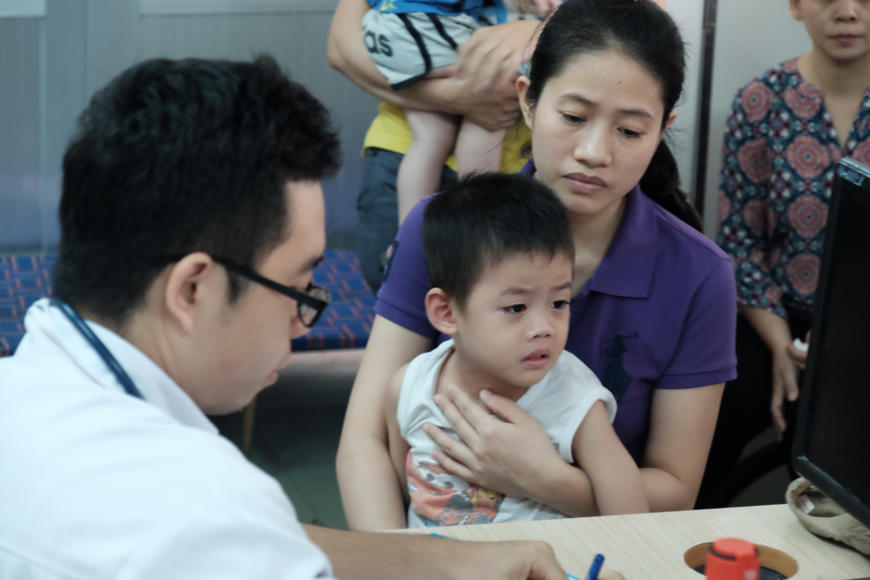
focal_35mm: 88
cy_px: 290
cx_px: 435
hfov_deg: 23.1
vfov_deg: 15.5
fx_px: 2127
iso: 3200
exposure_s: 1/42
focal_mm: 58.9
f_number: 5
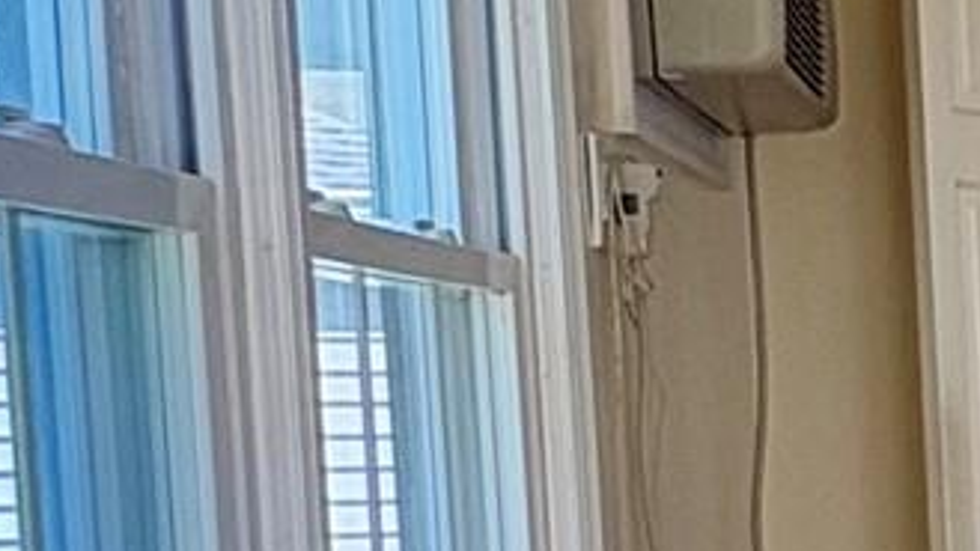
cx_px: 2151
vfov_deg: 12.5
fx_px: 2468
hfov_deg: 15.7
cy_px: 615
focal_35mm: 95
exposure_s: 1/120
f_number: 2.2
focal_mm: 2.22
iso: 100
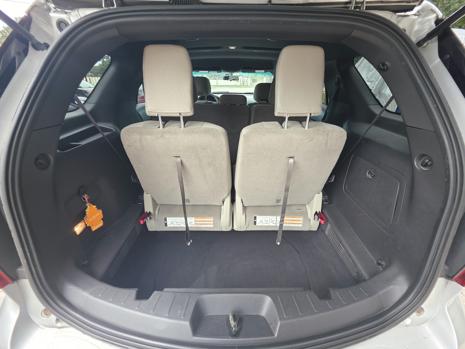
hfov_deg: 106.2
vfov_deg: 89.9
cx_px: 232
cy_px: 174
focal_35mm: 13
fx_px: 175
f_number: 1.9
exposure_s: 1/120
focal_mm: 2.2
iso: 40
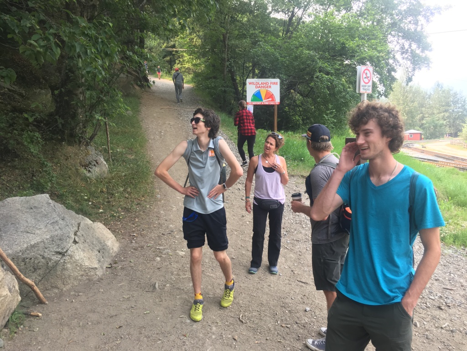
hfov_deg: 61.7
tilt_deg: -5.2
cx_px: 234
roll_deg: +3.1
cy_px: 176
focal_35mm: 29
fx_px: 391
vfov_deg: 48.2
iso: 32
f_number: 2.2
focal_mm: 4.15
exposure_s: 1/120
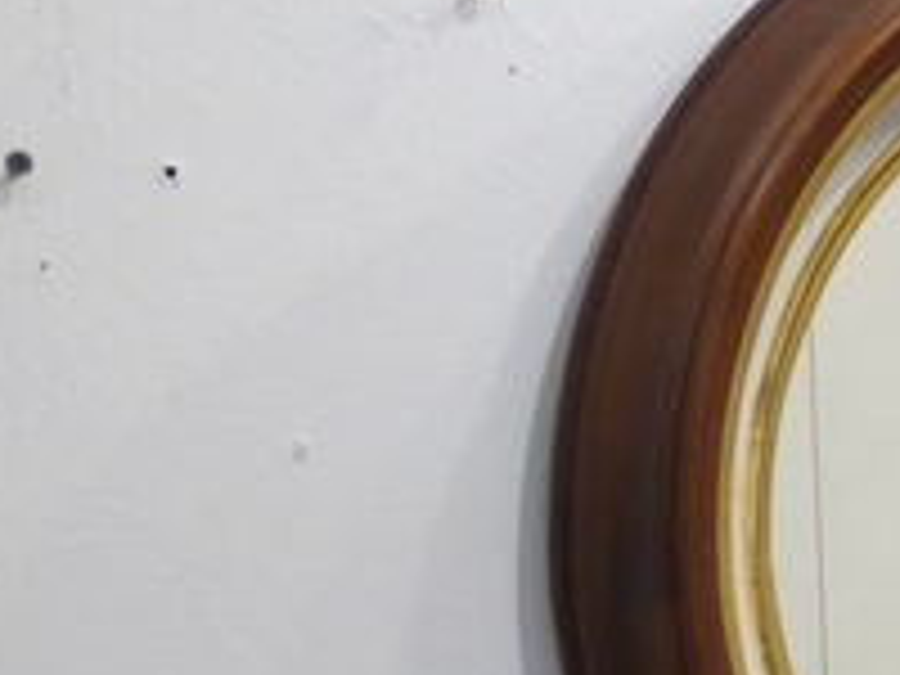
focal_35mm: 138
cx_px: 1246
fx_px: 3588
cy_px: 522
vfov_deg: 10.7
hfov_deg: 13.6
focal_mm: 7.8
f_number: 3.9
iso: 800
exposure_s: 1/50
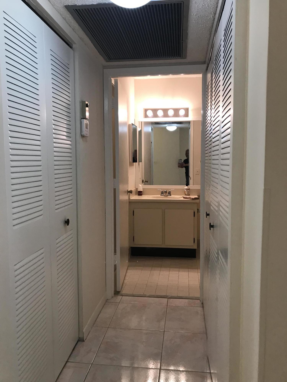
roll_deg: +0.0
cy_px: 191
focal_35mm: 28
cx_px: 144
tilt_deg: -5.9
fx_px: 310
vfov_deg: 63.4
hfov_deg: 49.7
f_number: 1.8
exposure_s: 1/30
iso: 25
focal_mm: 3.99
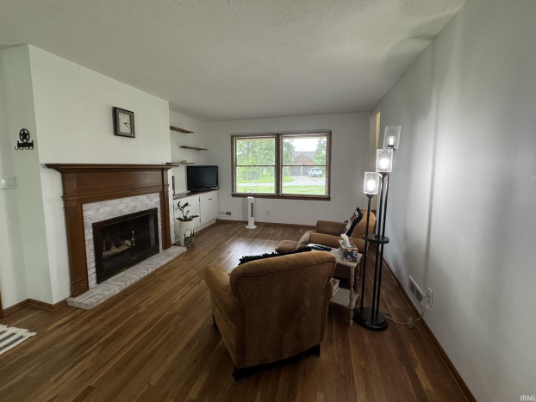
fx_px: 232
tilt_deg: -6.4
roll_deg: +1.6
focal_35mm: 15
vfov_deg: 81.7
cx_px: 255
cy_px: 189
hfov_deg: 98.1
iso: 200
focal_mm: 2.22
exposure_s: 1/60
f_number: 2.2
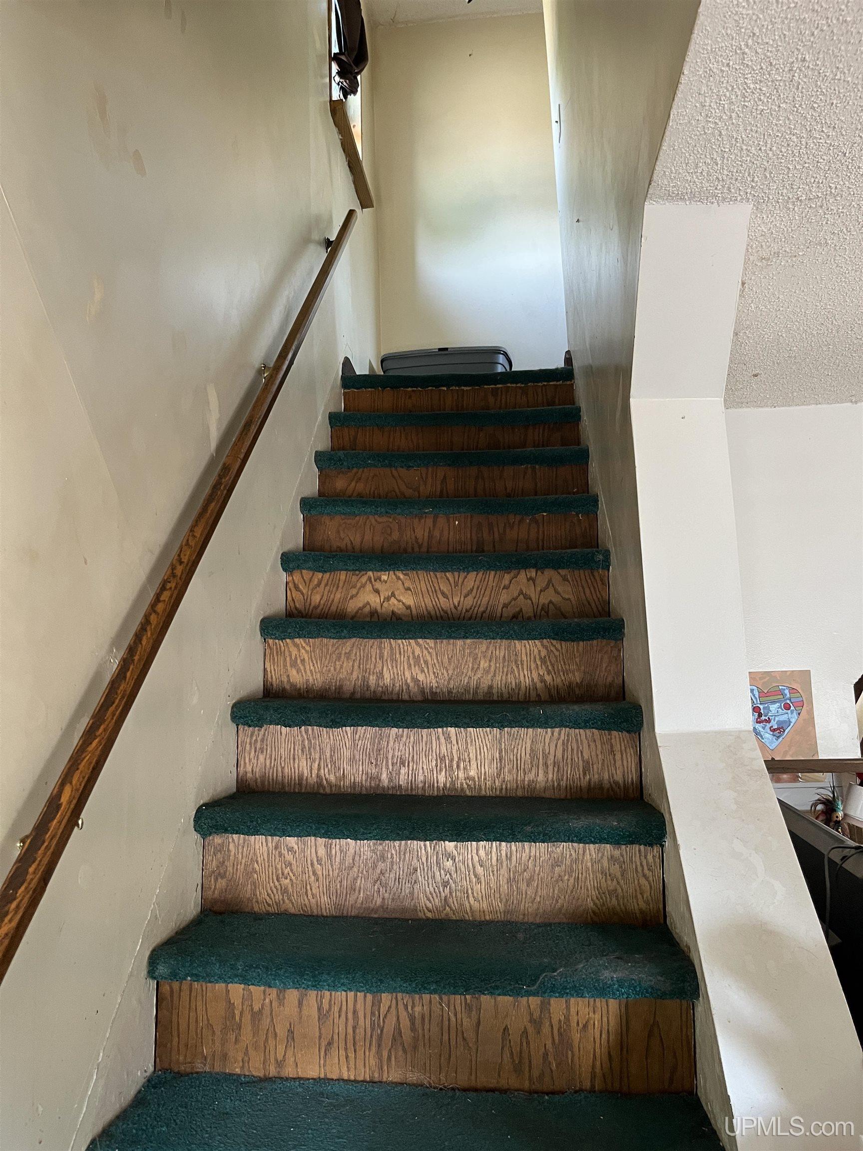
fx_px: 864
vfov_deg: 67.3
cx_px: 432
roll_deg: +2.6
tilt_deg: +8.2
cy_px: 576
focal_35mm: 26
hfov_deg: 53.1
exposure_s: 1/60
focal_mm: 5.1
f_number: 1.6
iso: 320
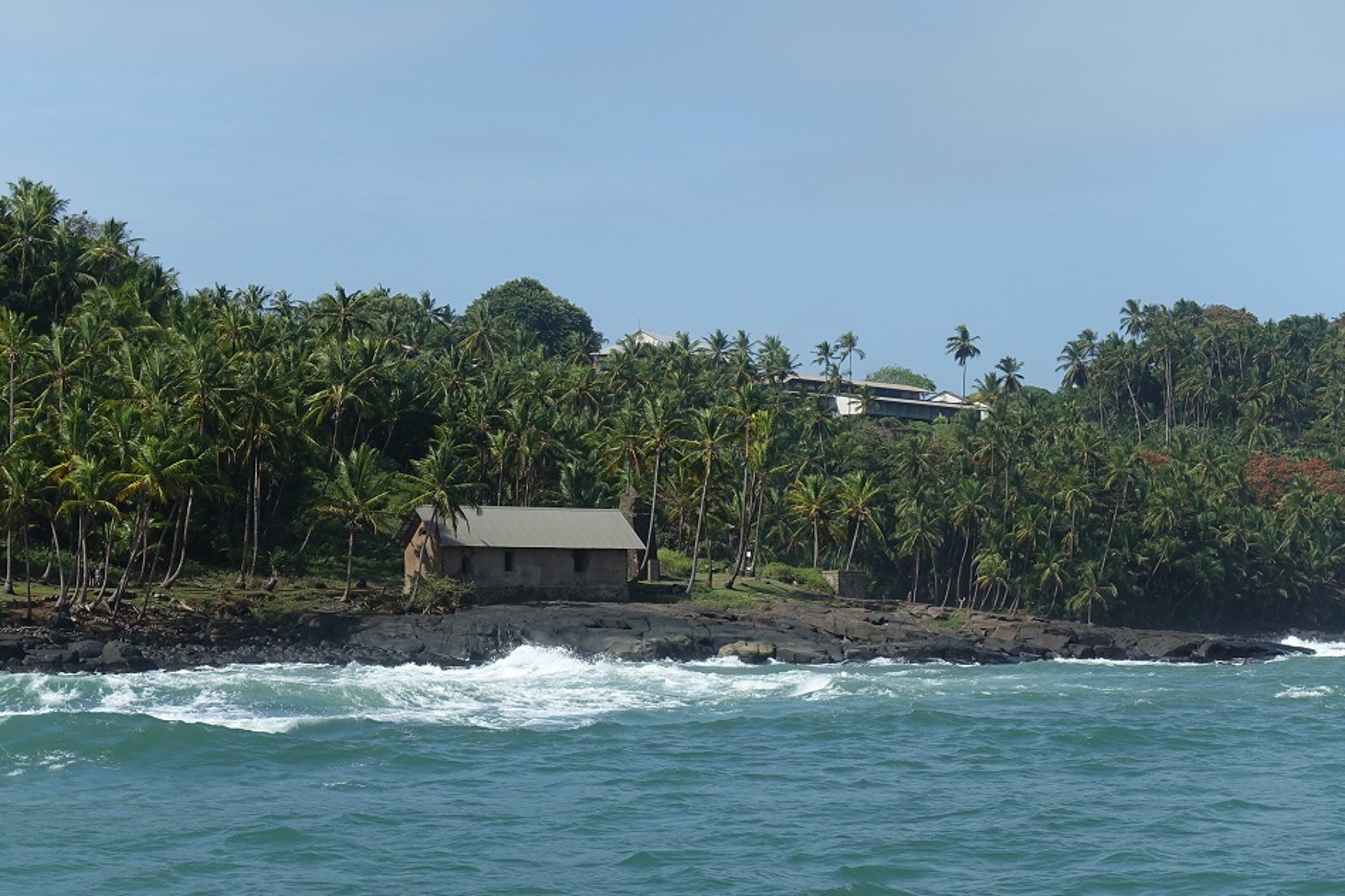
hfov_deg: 21.9
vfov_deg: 14.7
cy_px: 505
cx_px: 669
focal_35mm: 93
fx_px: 3474
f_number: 5.6
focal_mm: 25.7
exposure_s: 1/640
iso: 125
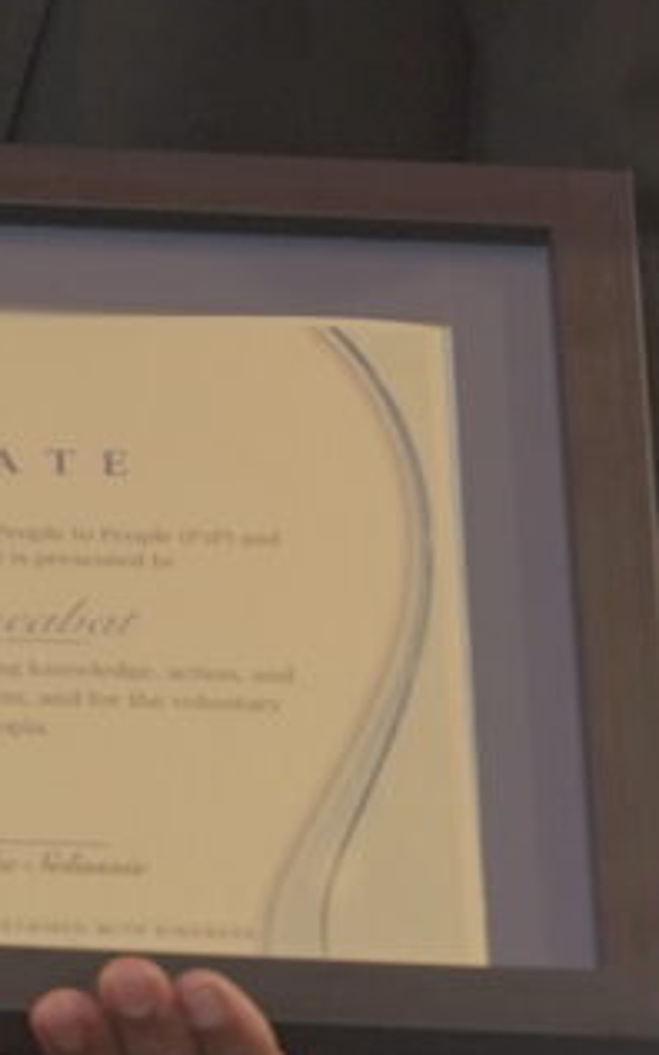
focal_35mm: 700
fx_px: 20124
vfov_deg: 3.0
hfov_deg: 1.9
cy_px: 291
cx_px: -483
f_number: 3.2
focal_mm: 85
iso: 1000
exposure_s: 1/50
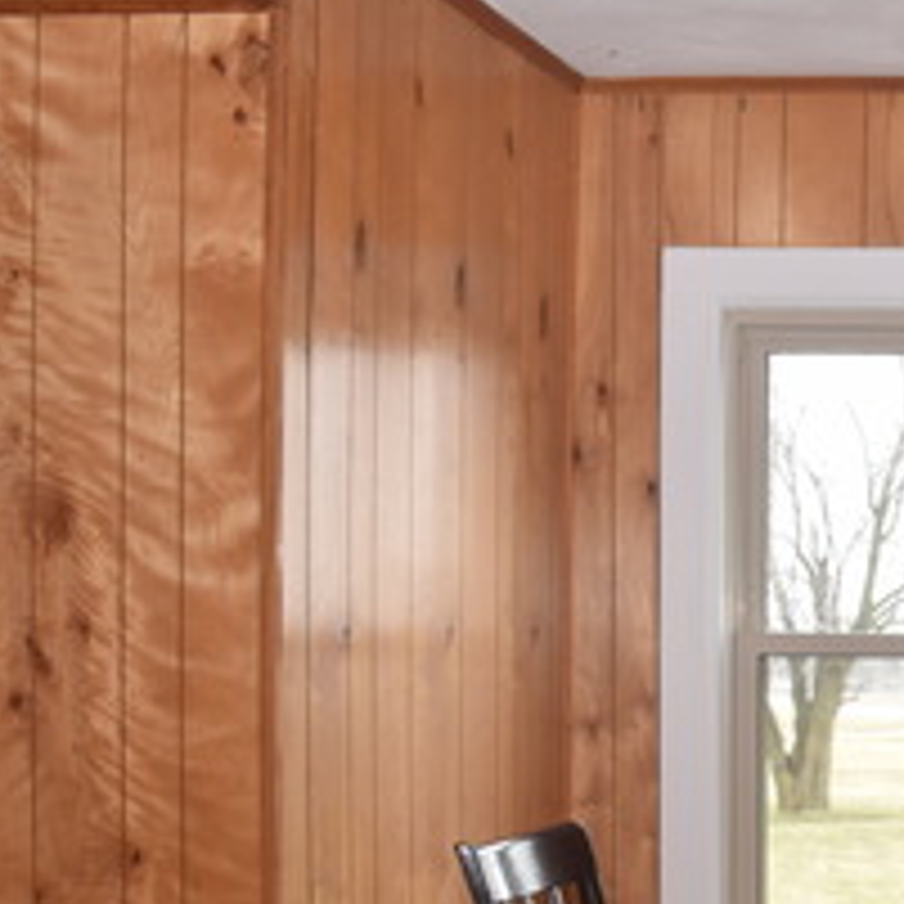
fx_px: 2157
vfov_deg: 23.2
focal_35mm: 73
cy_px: 785
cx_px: 1295
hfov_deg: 20.7
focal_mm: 18
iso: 360
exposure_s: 1/125
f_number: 5.6
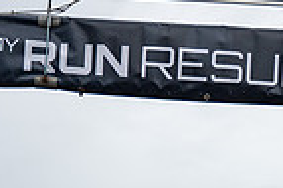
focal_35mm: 154
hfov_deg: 13.2
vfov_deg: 8.5
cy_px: 351
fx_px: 1209
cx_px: 249
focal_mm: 38
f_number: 2.8
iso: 125
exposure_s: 1/1250
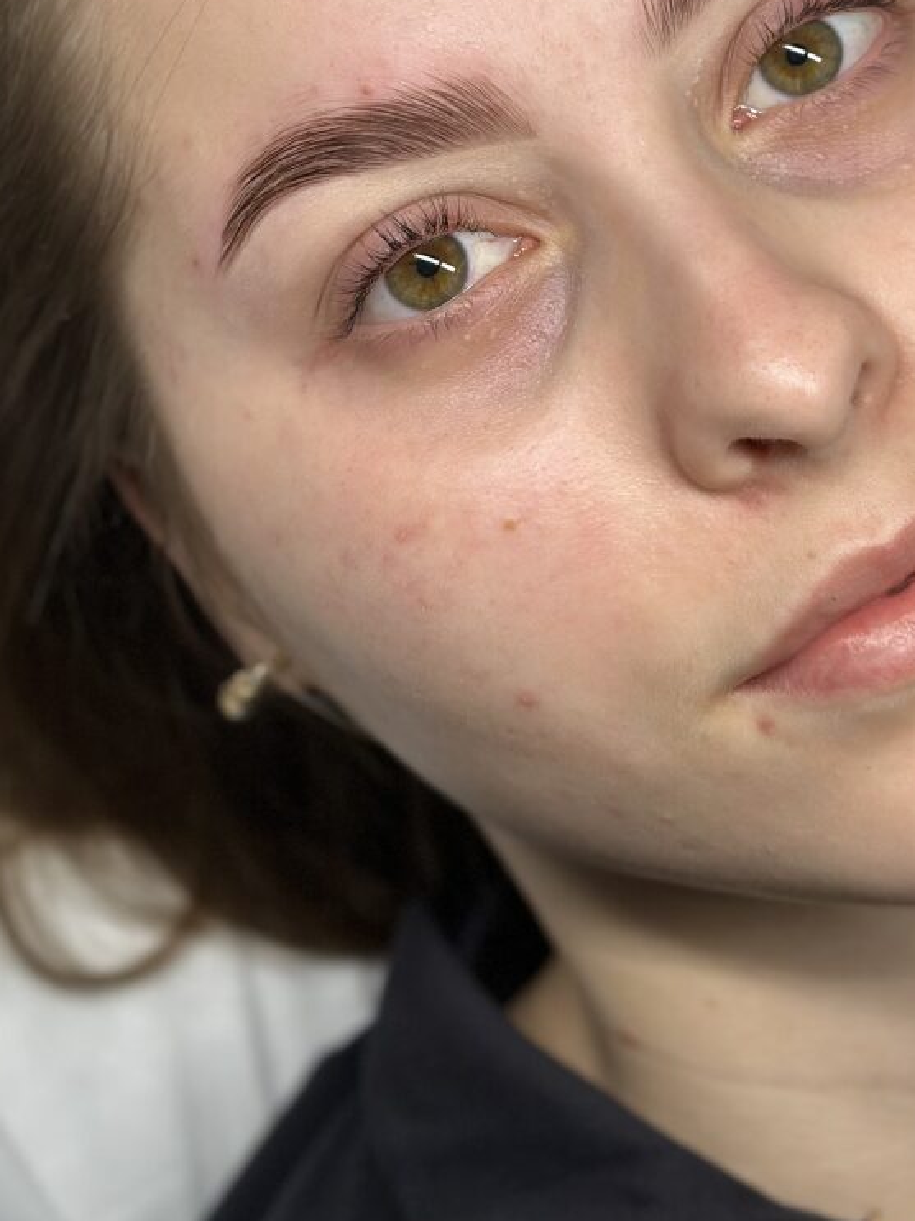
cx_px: 480
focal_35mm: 93
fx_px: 3279
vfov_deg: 20.9
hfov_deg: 15.9
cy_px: 265
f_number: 1.78
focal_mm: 6.86
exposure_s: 1/469
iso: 80
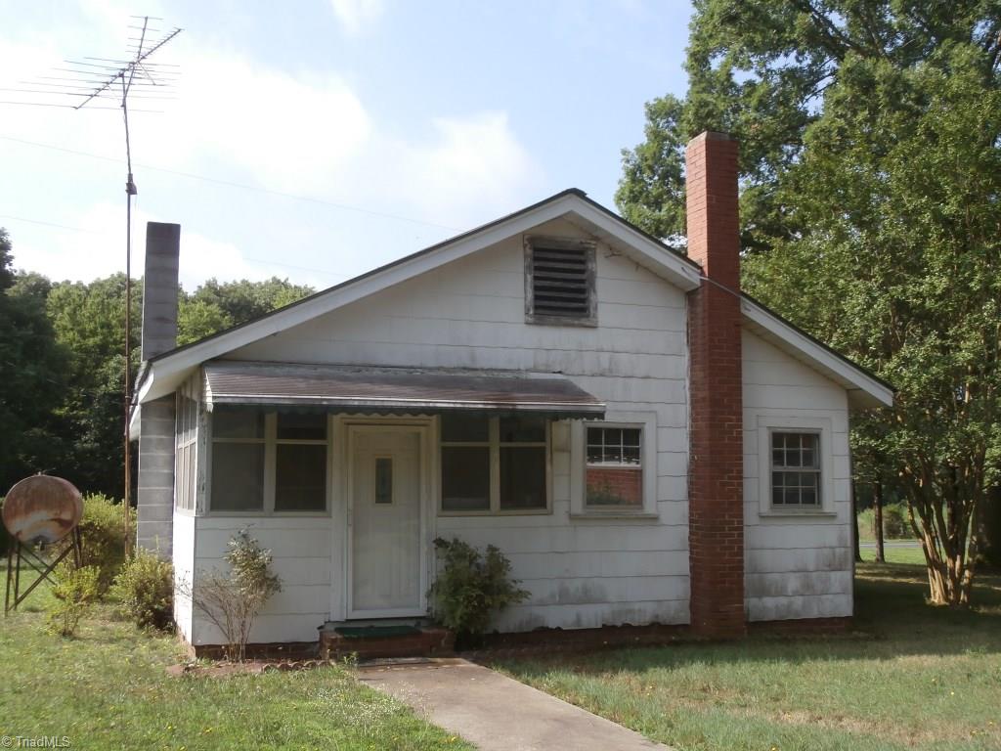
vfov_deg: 37.7
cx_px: 500
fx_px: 1099
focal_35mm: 38
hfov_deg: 49.0
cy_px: 376
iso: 100
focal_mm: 6.67
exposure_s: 1/400
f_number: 3.9
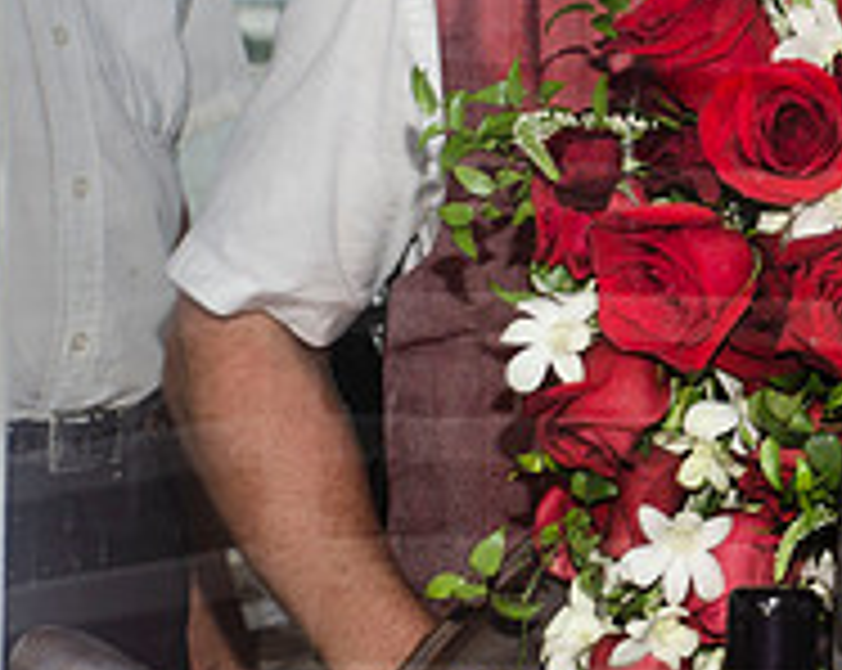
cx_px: 1139
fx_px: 5424
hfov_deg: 8.7
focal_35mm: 218
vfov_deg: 7.0
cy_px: -22
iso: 100
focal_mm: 50
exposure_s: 1/160
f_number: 5.6
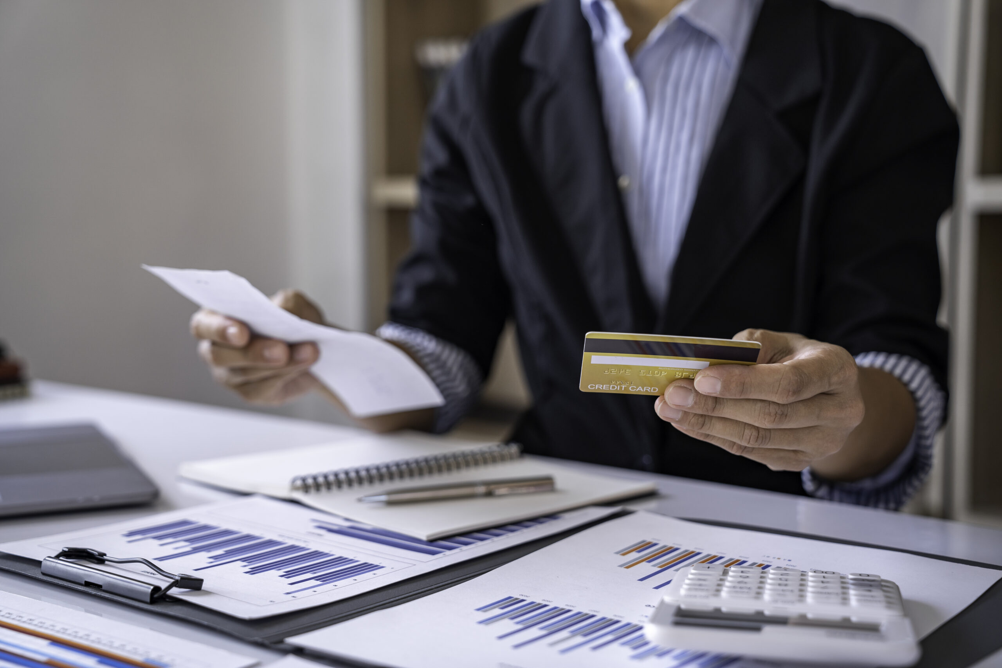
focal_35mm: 50
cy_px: 334
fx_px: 1392
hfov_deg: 39.6
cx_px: 501
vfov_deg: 27.0
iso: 200
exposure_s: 1/125
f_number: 3.2
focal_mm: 50
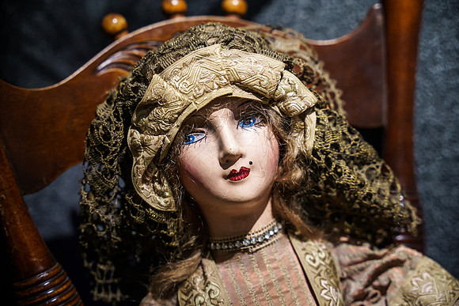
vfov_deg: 19.5
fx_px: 893
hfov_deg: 28.8
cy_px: 153
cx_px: 230
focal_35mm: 70
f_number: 2.8
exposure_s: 1/400
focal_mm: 70
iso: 3200
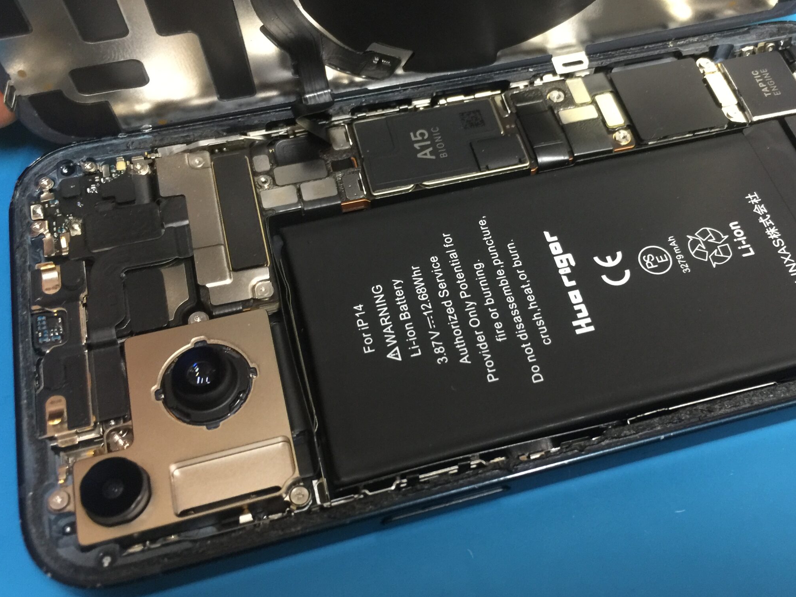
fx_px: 851
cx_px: 472
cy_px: 267
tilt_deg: -60.4
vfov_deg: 38.6
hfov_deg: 49.9
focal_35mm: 37
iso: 125
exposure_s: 1/17
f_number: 2.2
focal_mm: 4.15
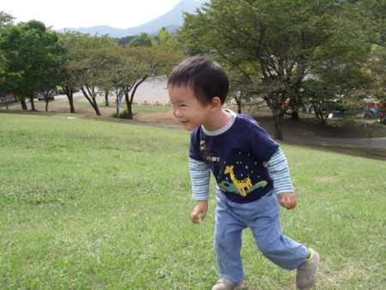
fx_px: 424
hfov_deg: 49.0
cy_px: 145
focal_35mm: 38
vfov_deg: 37.8
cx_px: 193
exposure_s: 1/125
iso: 80
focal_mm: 6.3
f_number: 6.6
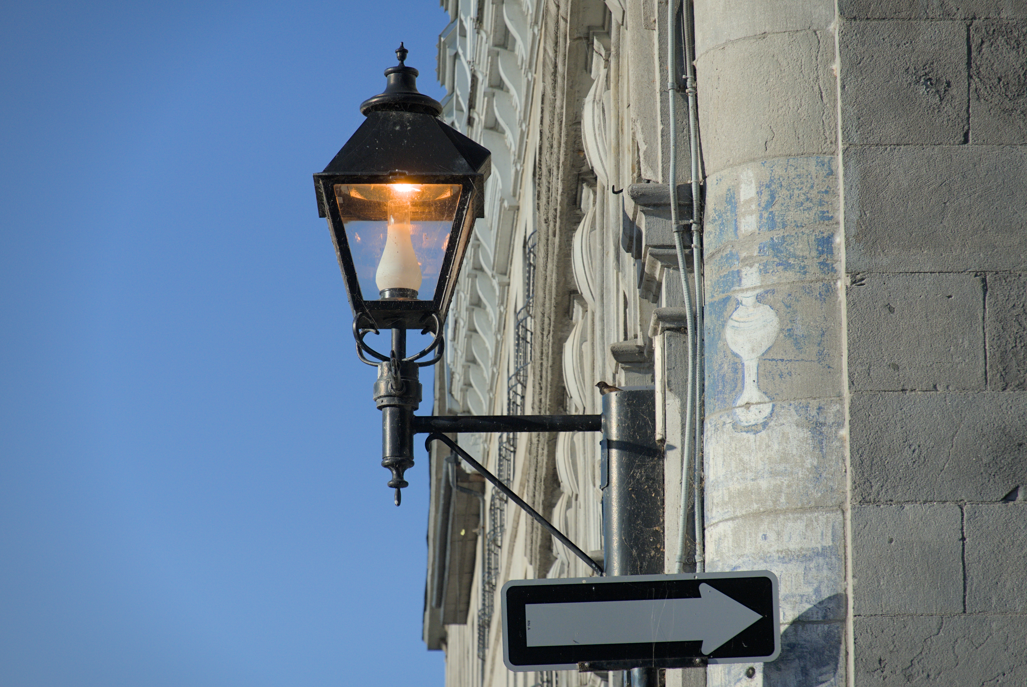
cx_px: 514
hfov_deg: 12.9
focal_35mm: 159
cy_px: 344
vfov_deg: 8.7
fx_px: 4540
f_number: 5.6
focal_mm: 57.82
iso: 100
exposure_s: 1/1000
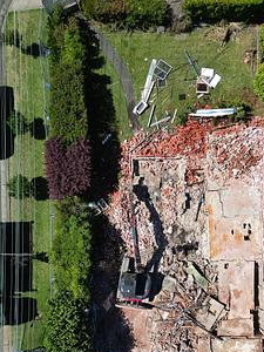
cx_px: 148
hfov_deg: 44.1
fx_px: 325
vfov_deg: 56.0
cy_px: 224
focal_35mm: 32
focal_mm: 6.72
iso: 100
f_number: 1.7
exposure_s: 1/3200
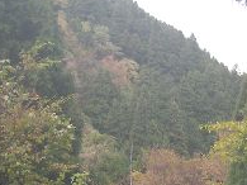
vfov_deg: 11.6
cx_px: 251
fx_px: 891
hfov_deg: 15.5
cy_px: 214
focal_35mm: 125
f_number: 2.8
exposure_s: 1/180
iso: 100
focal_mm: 8
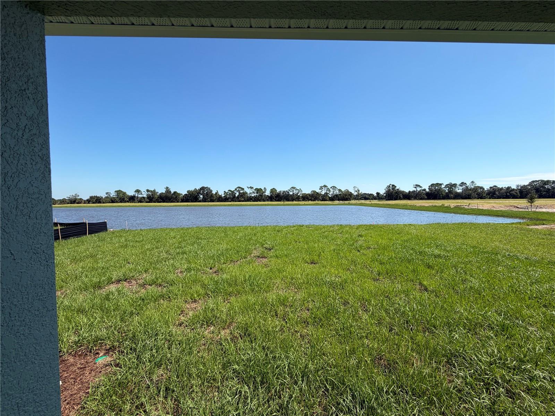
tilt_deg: -0.1
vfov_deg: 85.7
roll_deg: +1.1
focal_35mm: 14
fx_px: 224
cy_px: 208
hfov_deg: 102.1
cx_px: 278
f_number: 2.2
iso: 20
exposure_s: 1/841
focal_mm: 2.22
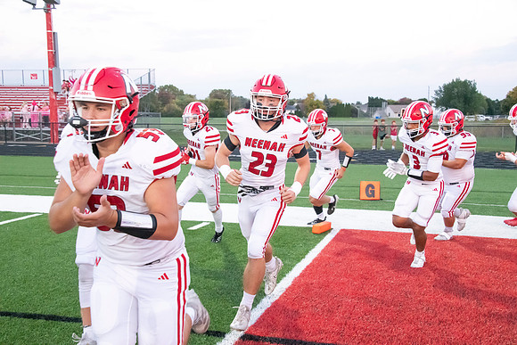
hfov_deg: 46.4
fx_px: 603
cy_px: 172
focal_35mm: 42
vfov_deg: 31.9
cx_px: 258
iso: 10000
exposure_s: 1/640
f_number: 7.1
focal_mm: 42
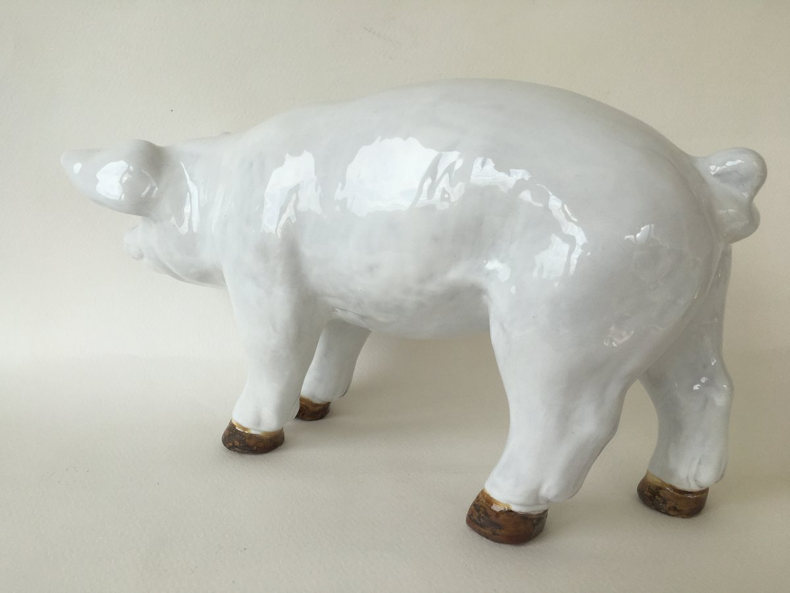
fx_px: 662
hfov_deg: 61.7
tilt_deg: -14.9
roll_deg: -0.8
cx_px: 395
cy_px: 296
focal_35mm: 29
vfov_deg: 48.2
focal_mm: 4.15
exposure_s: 1/427
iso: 25
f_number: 2.2
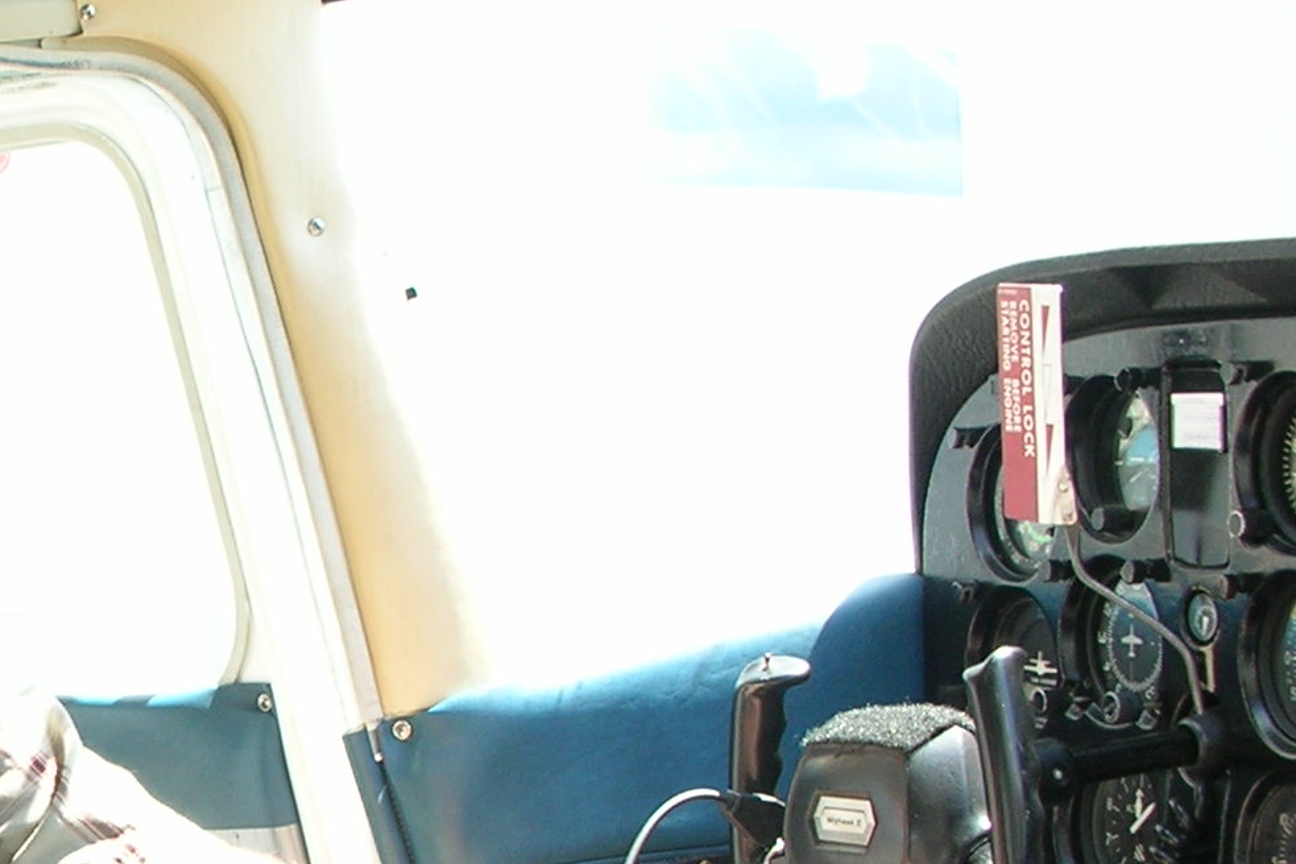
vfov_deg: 14.1
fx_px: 3455
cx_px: -16
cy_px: 802
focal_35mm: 96
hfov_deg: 20.5
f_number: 3
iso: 50
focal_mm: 5.8
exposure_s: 1/73.1
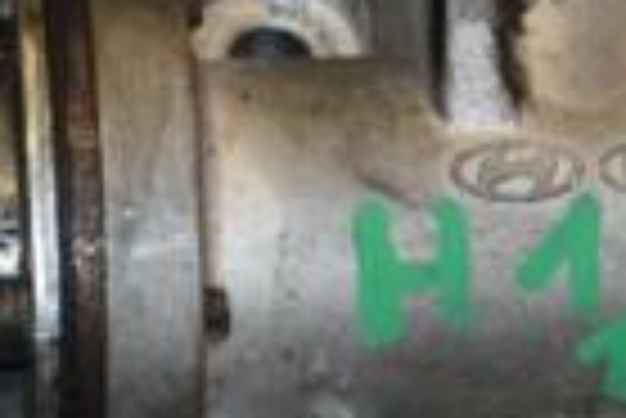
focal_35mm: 310
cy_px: 198
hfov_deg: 6.6
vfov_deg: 4.4
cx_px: 149
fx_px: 5396
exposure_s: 1/200
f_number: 5.6
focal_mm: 48
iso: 800
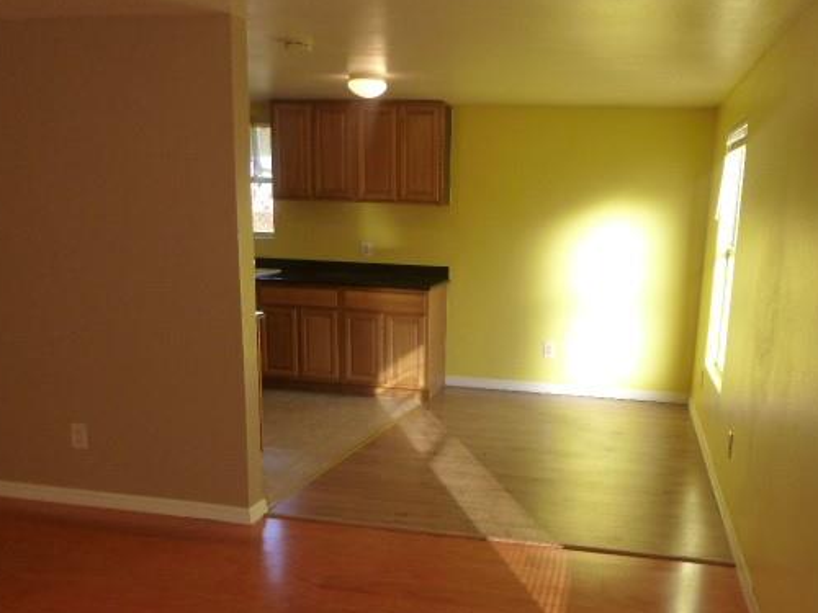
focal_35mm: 32
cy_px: 384
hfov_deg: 56.3
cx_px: 499
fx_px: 756
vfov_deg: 43.8
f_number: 3.9
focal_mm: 4.5
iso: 160
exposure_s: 1/60
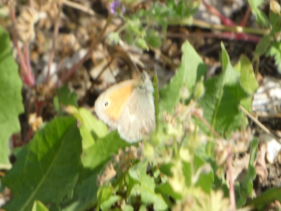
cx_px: 140
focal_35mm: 600
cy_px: 106
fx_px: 4871
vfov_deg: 2.5
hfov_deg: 3.3
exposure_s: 1/100
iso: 100
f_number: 5.6
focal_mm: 107.6
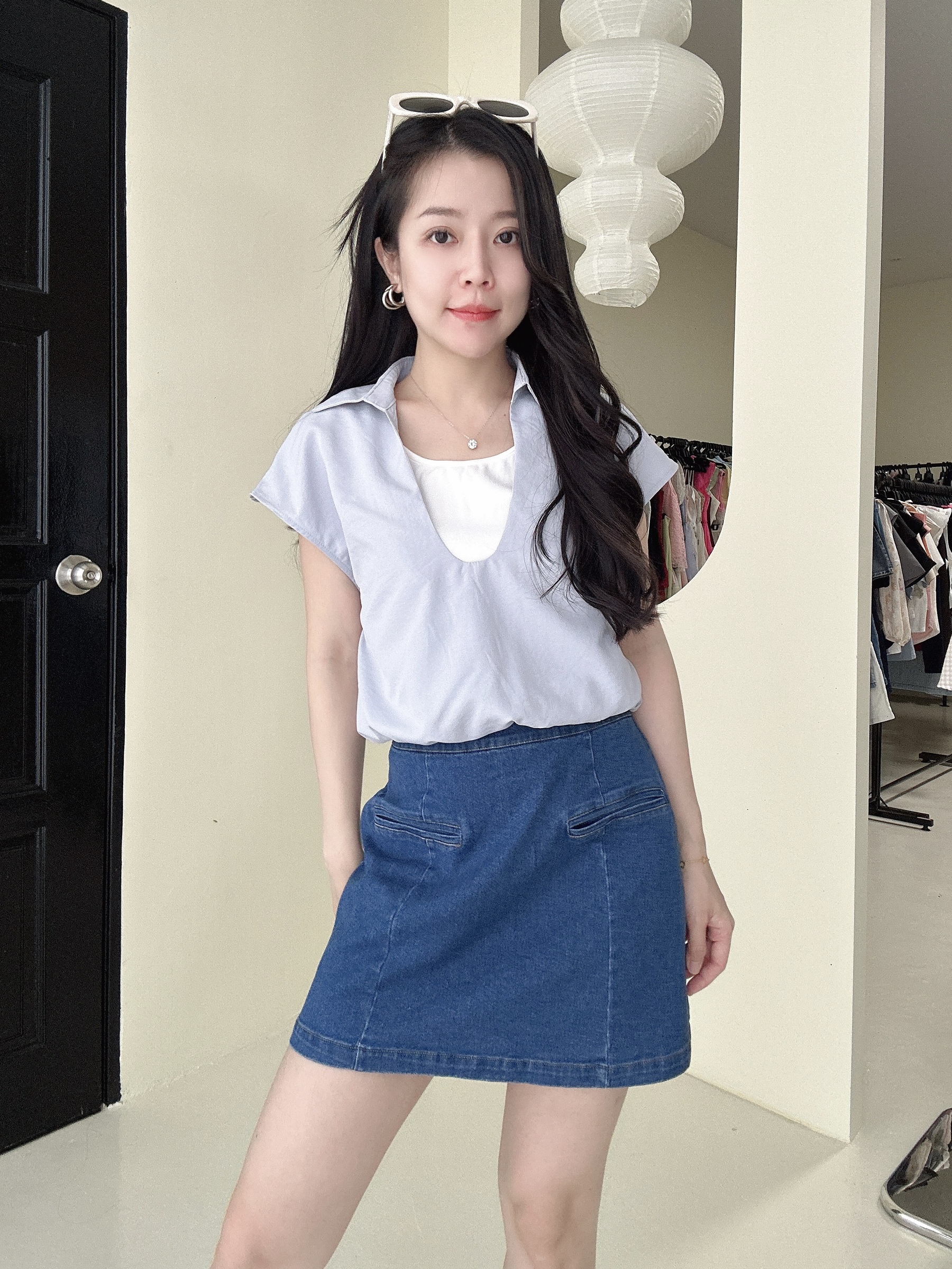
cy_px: 634
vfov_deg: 73.9
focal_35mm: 23
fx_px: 843
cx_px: 476
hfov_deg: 58.9
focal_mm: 2.69
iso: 80
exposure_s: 1/64
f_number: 1.9
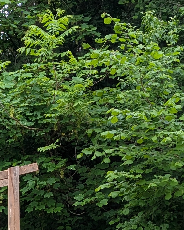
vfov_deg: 18.6
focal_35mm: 96
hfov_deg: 15.6
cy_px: 299
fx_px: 653
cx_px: -15
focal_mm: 6.9
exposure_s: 1/168
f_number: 1.68
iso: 24
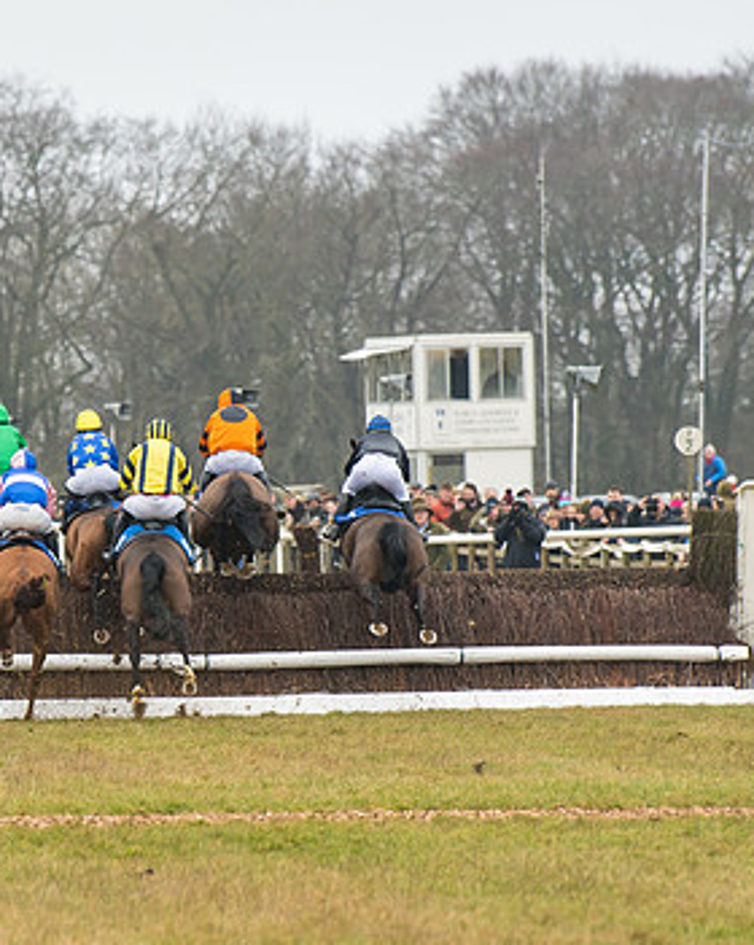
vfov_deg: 4.2
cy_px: 497
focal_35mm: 466
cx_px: 105
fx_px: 13021
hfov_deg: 3.3
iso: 400
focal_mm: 200
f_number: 4
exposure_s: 1/800
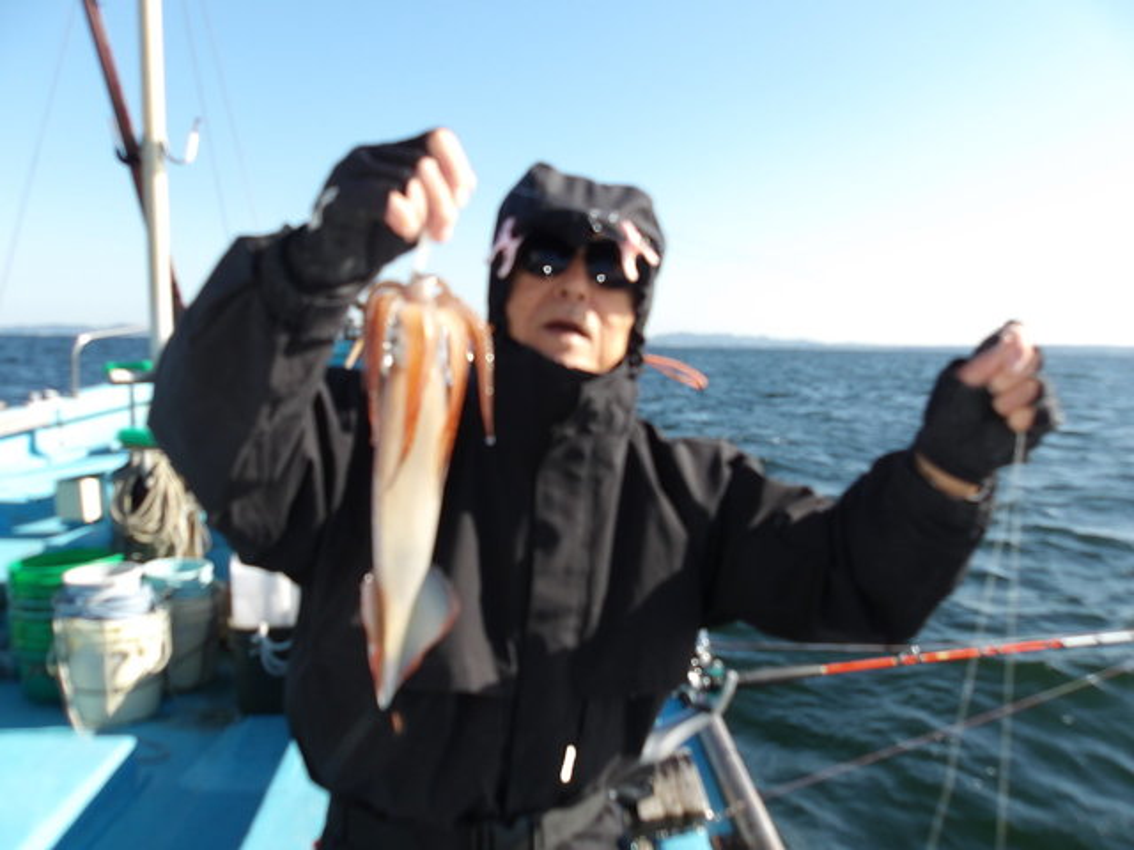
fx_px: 885
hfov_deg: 65.3
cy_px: 425
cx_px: 567
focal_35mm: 27
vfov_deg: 51.4
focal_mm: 4.9
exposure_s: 1/570
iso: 100
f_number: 3
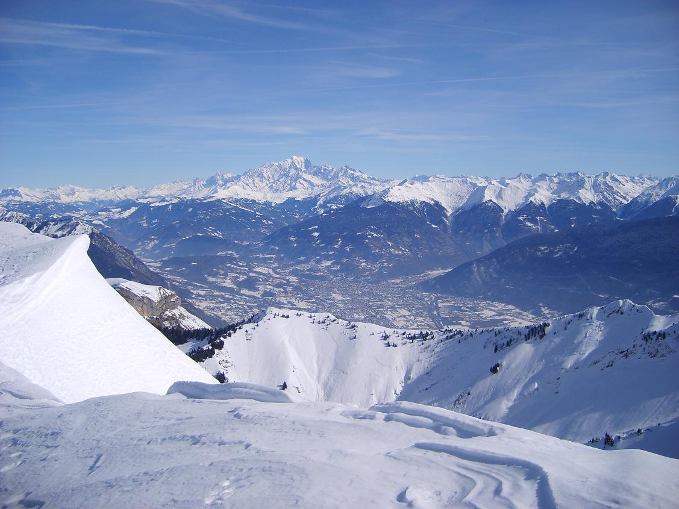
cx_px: 340
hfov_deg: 52.6
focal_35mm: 35
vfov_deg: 40.7
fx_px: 686
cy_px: 254
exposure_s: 1/500
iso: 50
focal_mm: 5.8
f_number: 7.1
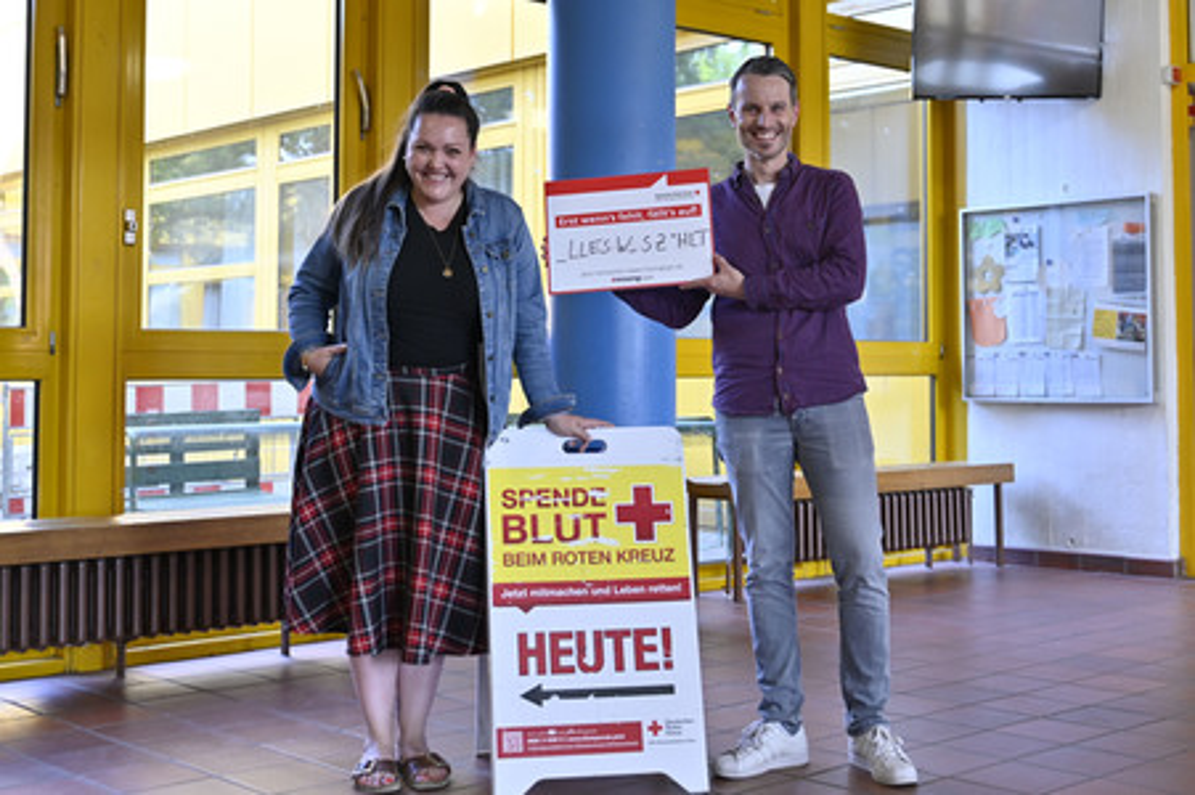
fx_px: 1260
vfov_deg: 35.0
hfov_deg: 50.7
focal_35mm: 38
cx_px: 598
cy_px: 398
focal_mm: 38
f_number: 2.8
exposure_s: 1/250
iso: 640
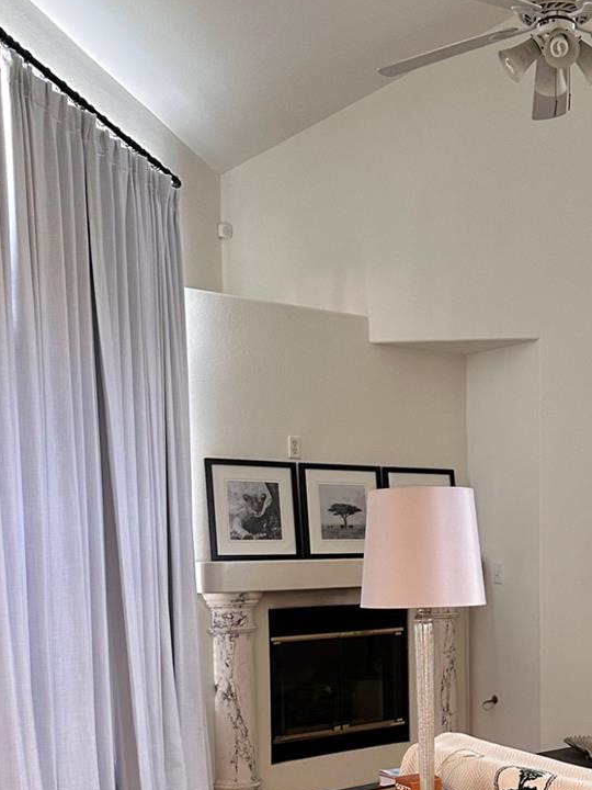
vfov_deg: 37.2
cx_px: 507
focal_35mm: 50
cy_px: 600
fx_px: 1140
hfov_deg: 28.2
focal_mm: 6.86
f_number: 1.78
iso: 320
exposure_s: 1/60
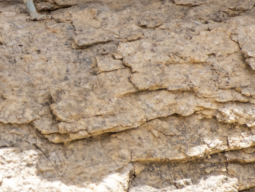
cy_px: -30
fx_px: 9982
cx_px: -39
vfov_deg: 1.1
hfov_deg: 1.5
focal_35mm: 1355
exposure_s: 1/640
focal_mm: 300
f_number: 6.4
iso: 200
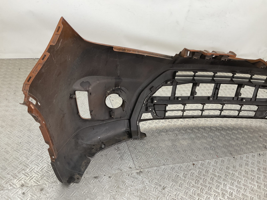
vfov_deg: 48.2
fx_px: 224
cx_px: 134
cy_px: 100
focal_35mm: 29
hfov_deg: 61.7
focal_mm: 3
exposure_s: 1/100
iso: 32
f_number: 1.8
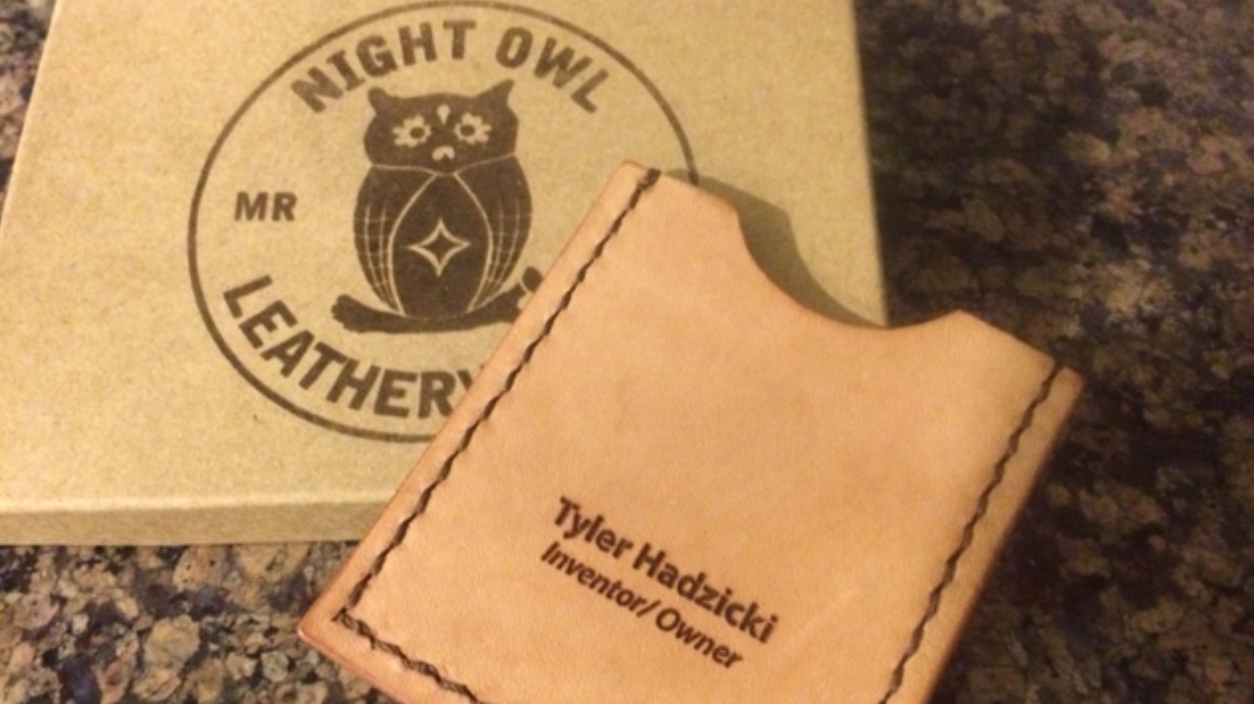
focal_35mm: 32
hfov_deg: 61.0
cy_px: 379
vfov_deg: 36.6
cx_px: 633
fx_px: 1064
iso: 640
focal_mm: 4.15
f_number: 2.2
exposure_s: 1/15
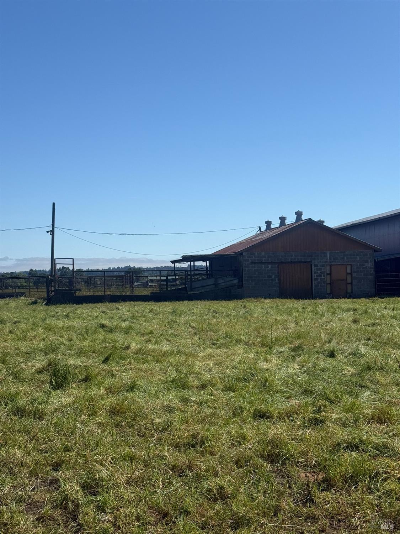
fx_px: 740
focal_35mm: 48
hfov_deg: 30.3
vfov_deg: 39.7
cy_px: 267
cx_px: 200
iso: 64
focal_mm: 6.76
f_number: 1.78
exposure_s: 1/7143
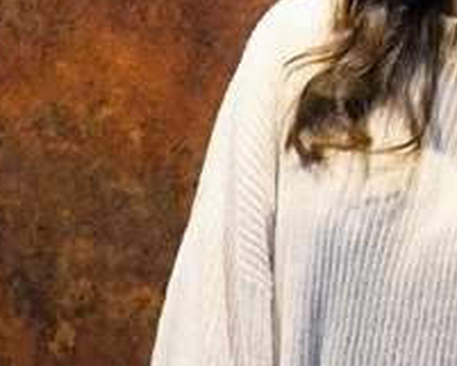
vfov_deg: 6.8
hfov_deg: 8.5
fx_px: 3031
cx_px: 539
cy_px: -233
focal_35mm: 224
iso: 1600
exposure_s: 1/50
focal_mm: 48
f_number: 4
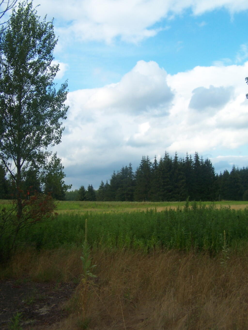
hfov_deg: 37.7
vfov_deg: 49.0
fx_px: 363
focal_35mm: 38
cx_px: 124
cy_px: 165
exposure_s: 1/640
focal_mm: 6.3
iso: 80
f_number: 2.8
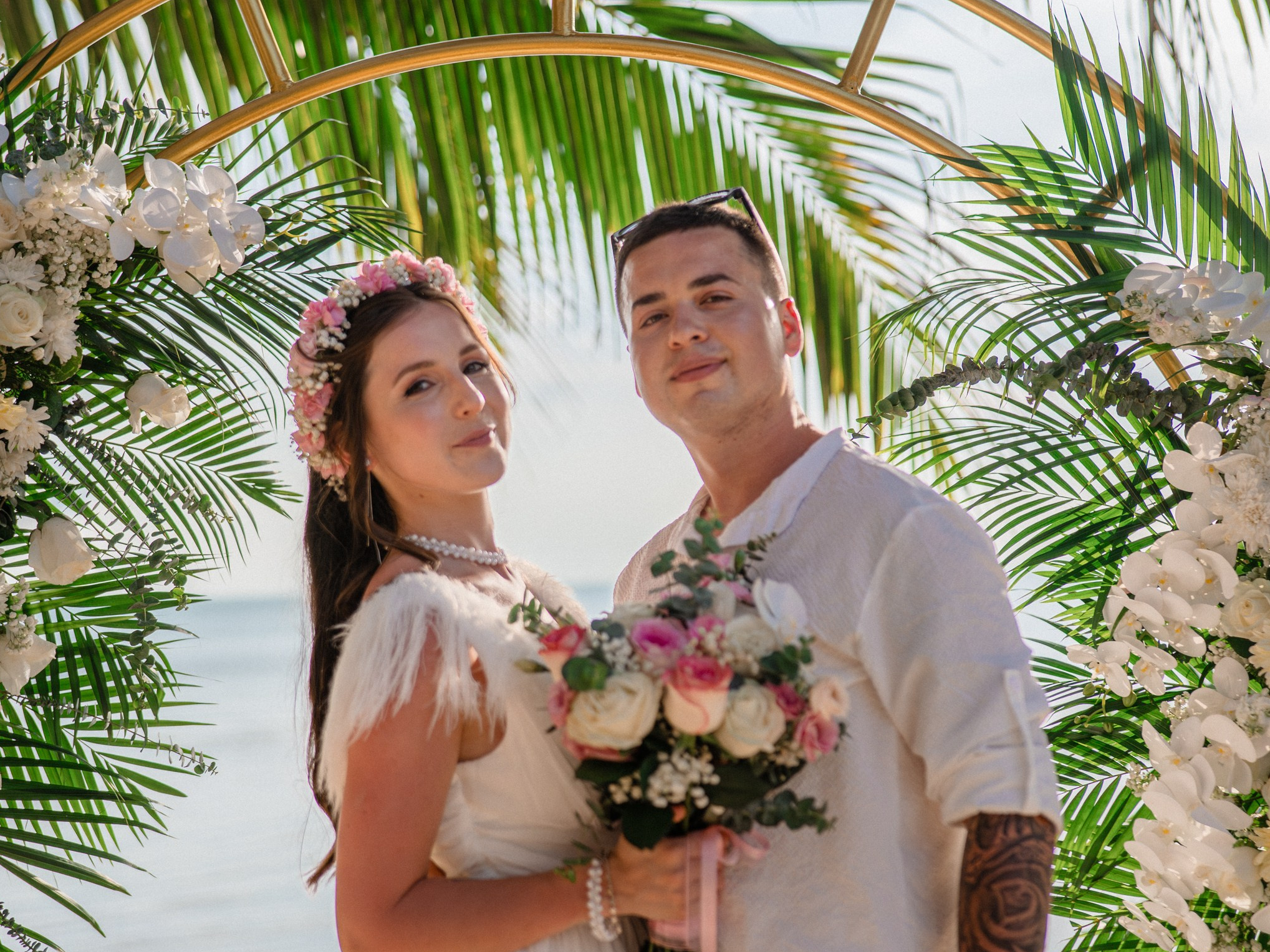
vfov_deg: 24.8
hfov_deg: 32.7
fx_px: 2165
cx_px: 572
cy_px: 477
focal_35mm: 59
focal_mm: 50
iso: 200
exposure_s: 1/3200
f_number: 2.2
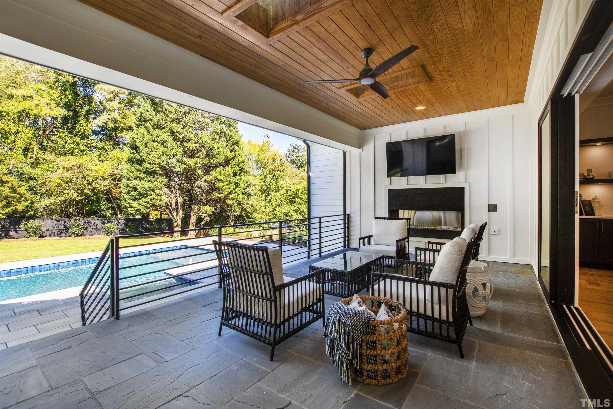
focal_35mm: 15
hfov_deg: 100.4
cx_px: 306
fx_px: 255
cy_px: 204
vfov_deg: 77.3
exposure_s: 1/50
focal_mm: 10
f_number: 8
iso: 100
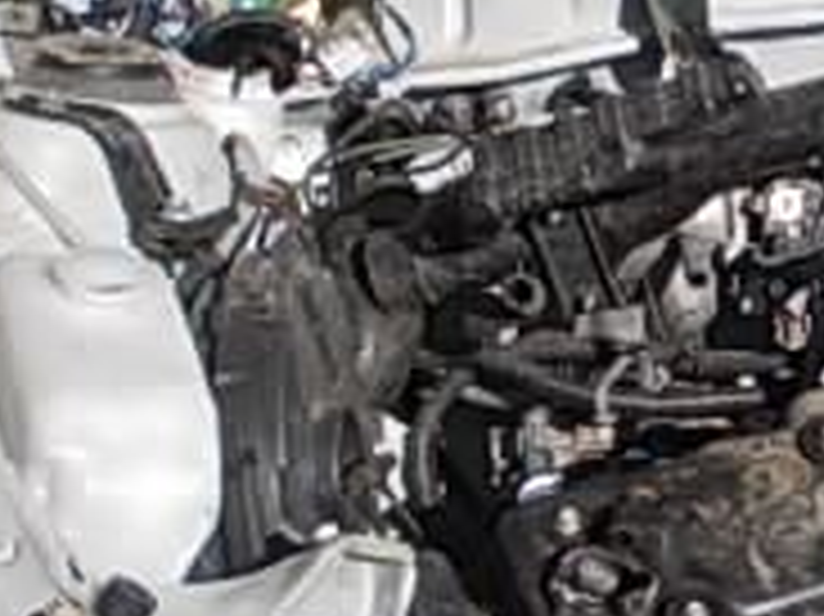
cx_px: 734
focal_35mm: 98
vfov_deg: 15.0
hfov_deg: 19.7
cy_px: 423
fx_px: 2331
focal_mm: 4
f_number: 5.4
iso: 80
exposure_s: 1/500
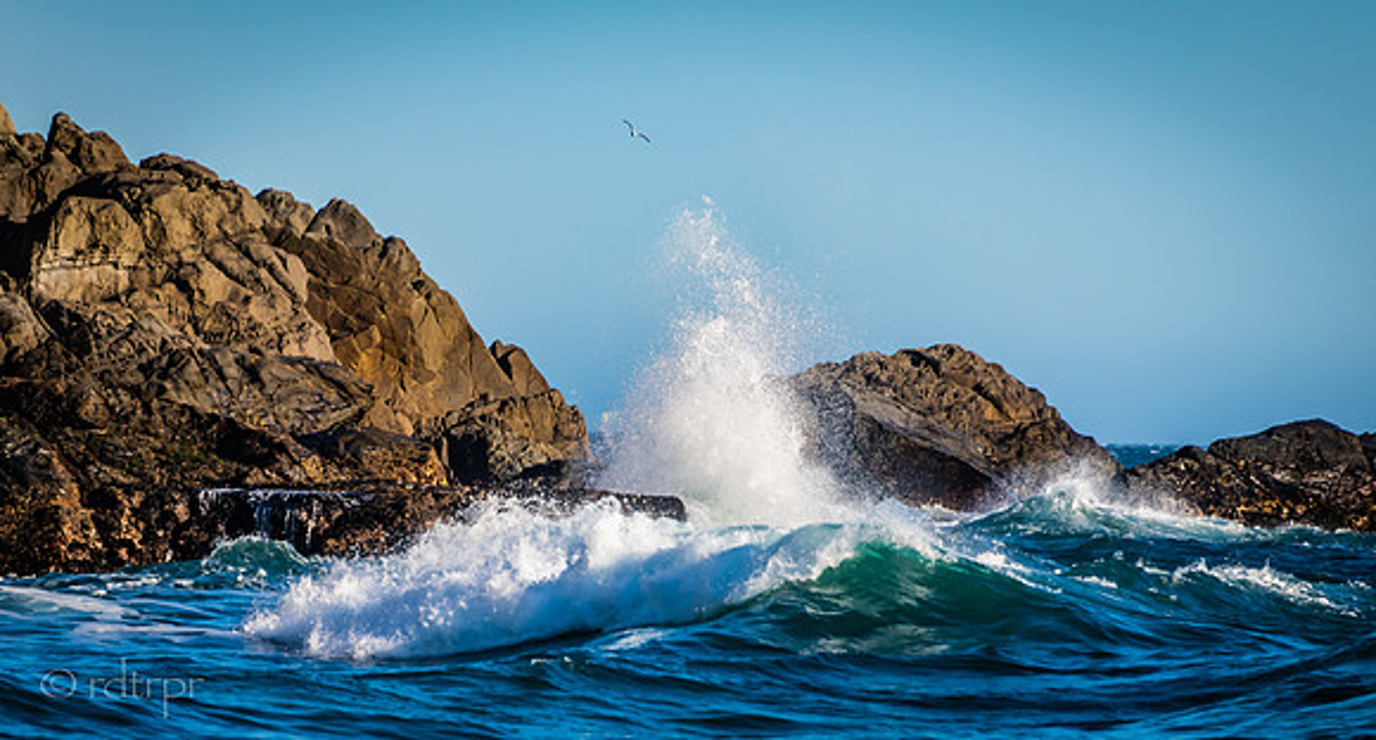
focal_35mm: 365
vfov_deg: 3.2
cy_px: 546
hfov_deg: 6.0
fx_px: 13176
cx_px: 595
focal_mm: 250
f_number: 6.3
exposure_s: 1/640
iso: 640
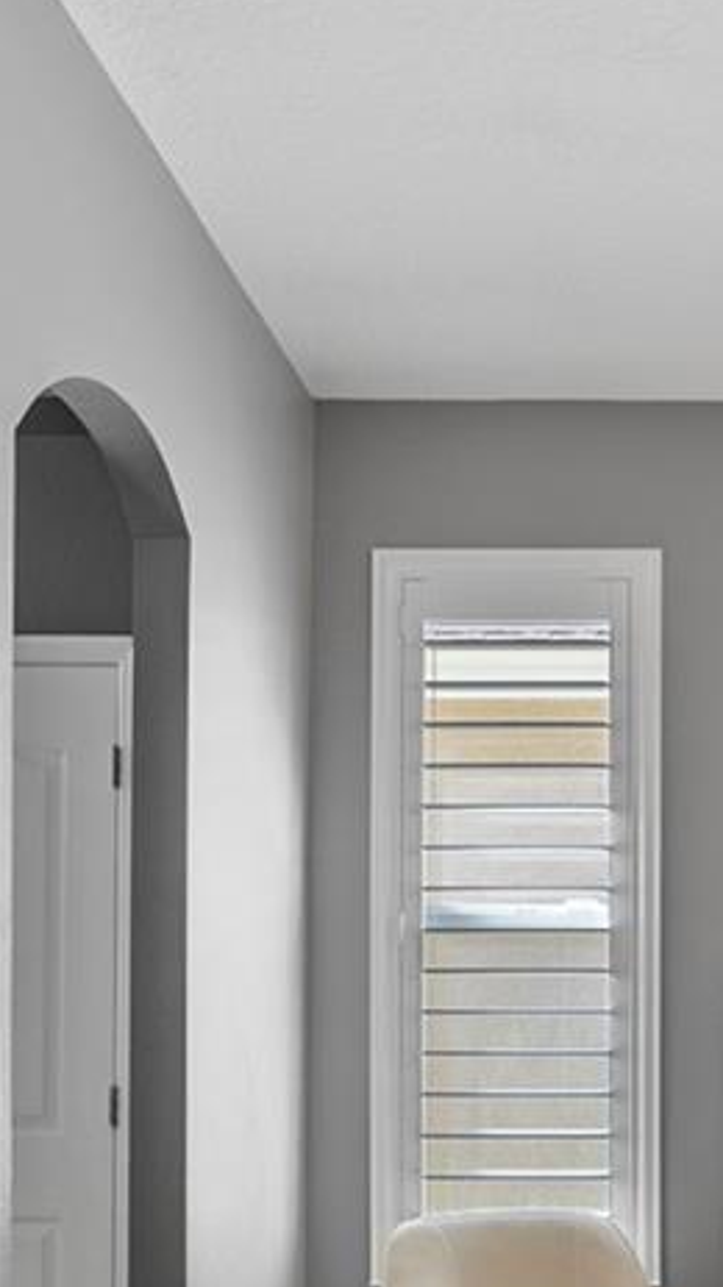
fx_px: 1979
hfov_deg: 18.6
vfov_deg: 34.9
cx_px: 1043
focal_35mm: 58
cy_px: 1023
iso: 640
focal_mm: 16
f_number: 8
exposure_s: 1/4
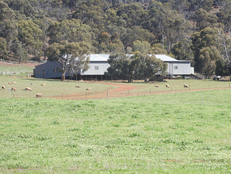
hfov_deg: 9.9
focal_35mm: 200
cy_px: 87
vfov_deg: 7.4
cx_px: 116
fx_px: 1335
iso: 100
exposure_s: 1/200
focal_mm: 35.8
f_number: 5.3
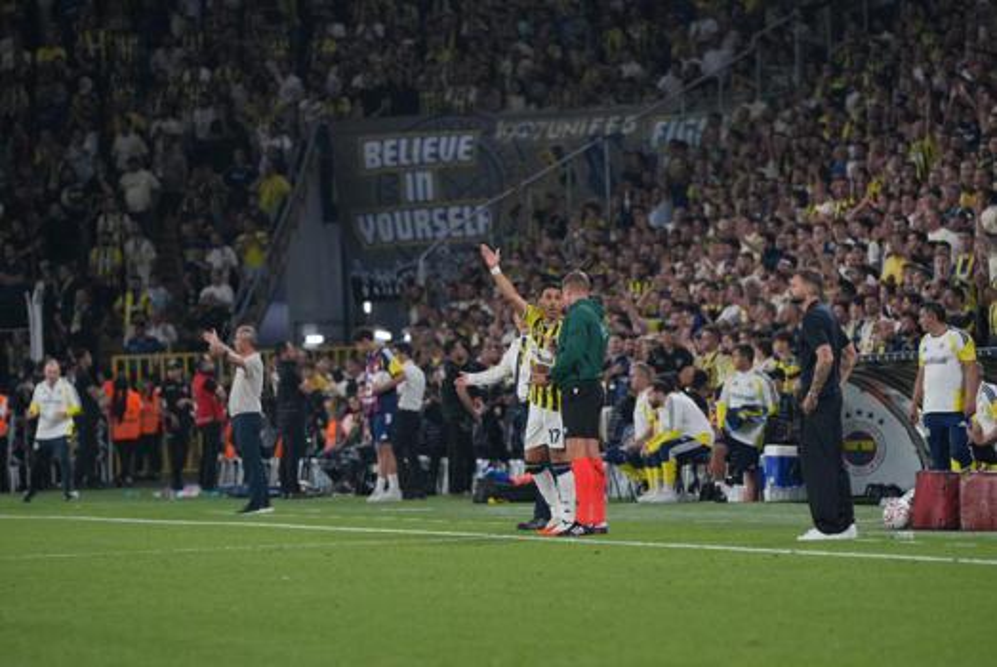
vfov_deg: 4.6
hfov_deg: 6.9
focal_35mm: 300
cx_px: 498
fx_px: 8317
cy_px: 334
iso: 2000
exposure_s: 1/3200
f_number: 3.2
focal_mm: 200
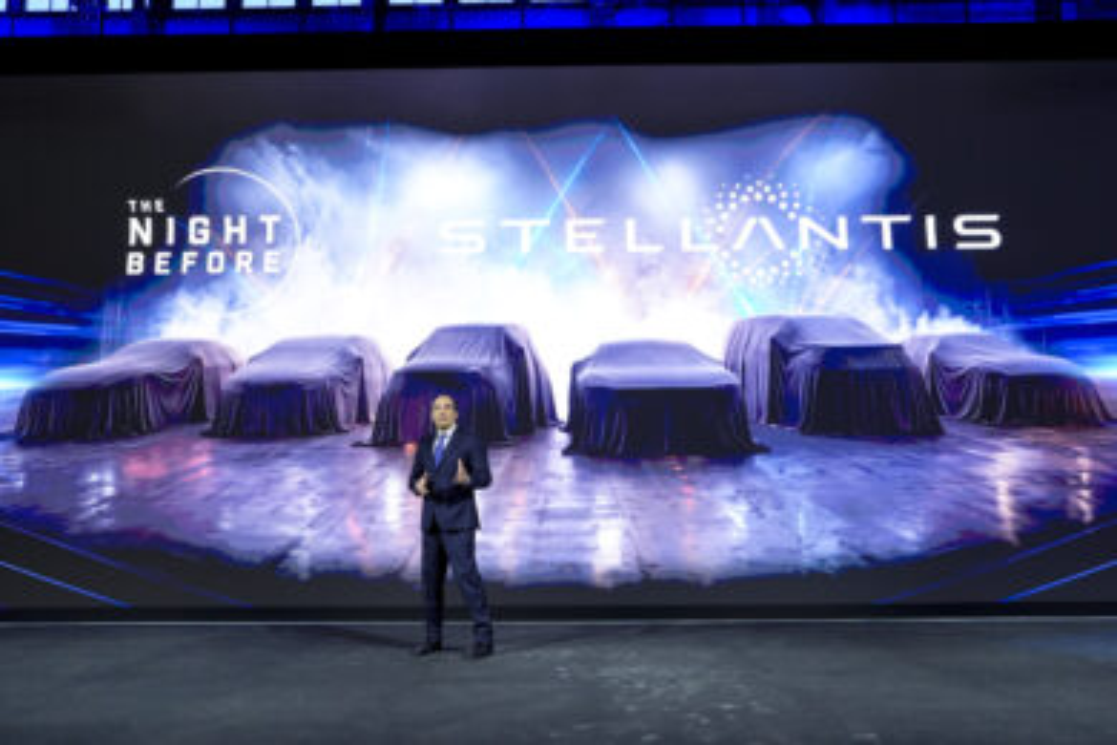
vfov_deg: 51.3
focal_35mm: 25
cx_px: 558
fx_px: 776
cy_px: 372
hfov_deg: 71.5
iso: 1600
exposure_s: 1/400
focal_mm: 25
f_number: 2.8
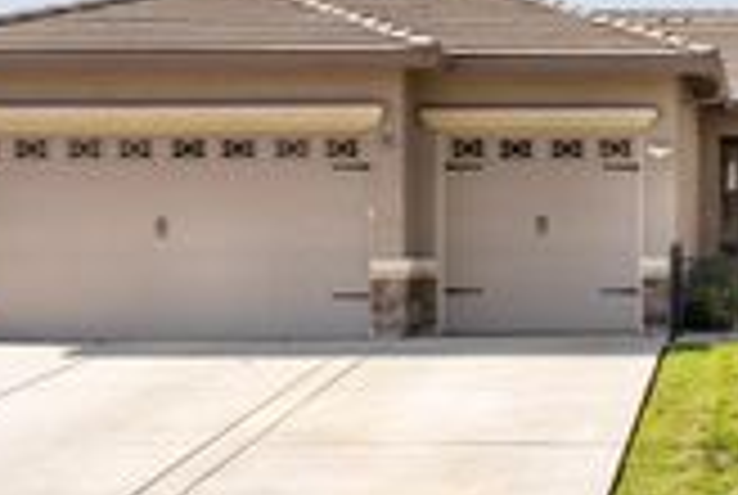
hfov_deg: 25.9
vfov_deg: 18.6
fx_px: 1499
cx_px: 774
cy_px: 101
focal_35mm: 73
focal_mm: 24
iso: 320
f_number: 7.1
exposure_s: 1/100
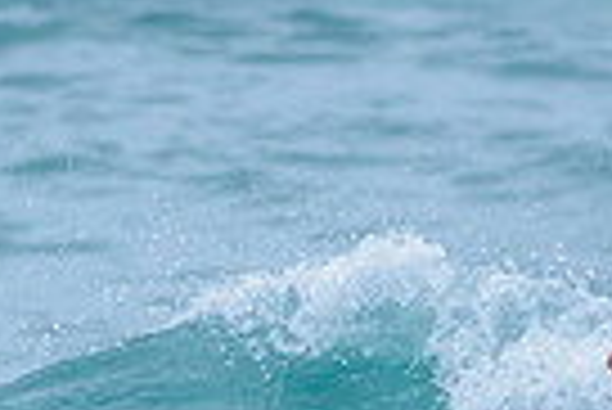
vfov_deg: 0.5
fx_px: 45591
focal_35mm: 2679
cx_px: 697
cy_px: 511
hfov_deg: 0.8
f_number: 5.6
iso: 800
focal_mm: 500
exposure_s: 1/2000
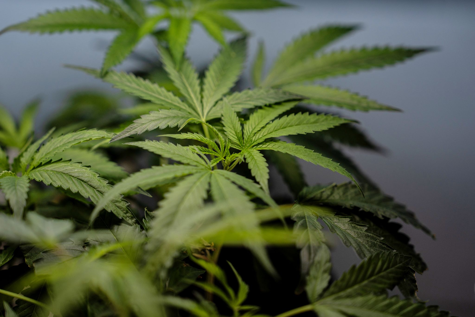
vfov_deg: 19.5
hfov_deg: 28.8
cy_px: 158
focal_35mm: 70
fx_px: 923
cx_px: 238
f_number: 2.8
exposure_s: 1/640
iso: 250
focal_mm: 70
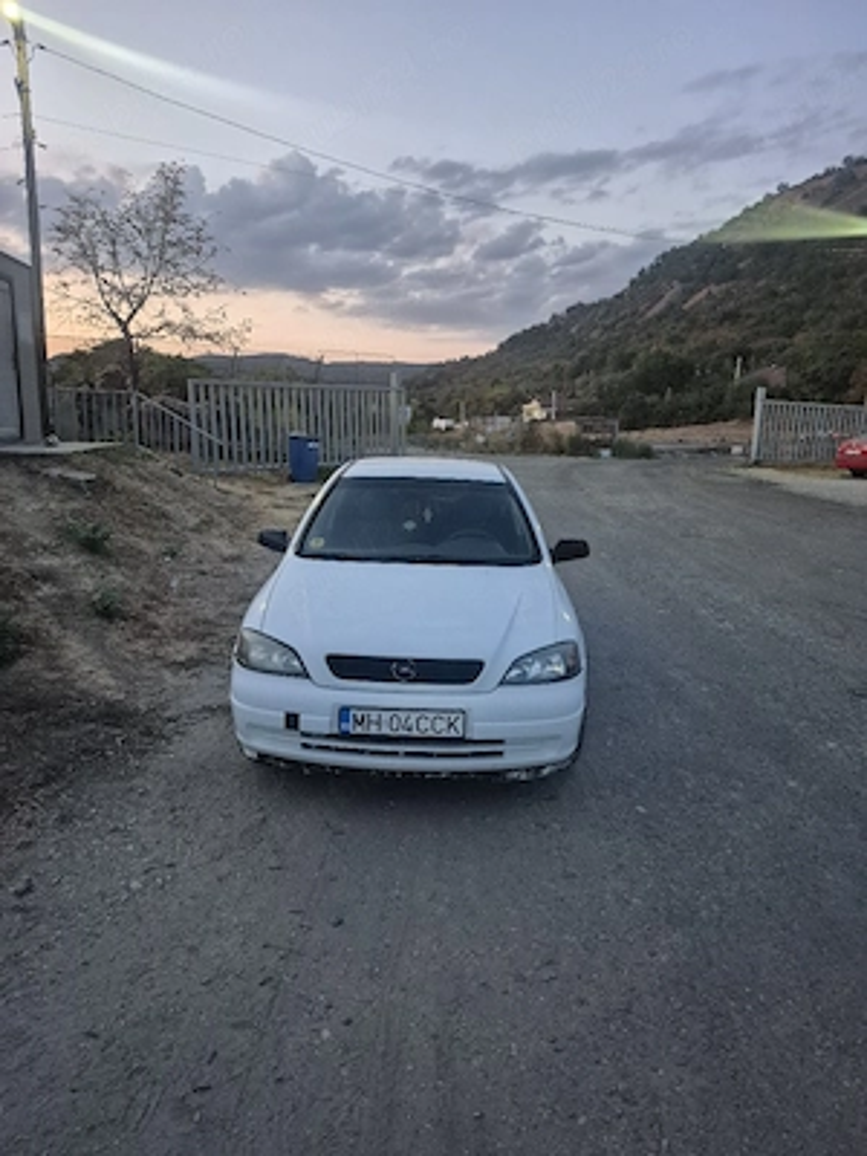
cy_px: 578
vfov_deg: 73.9
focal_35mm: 23
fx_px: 768
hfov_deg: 58.9
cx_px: 434
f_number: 1.8
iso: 1000
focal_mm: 5.4
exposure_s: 1/100
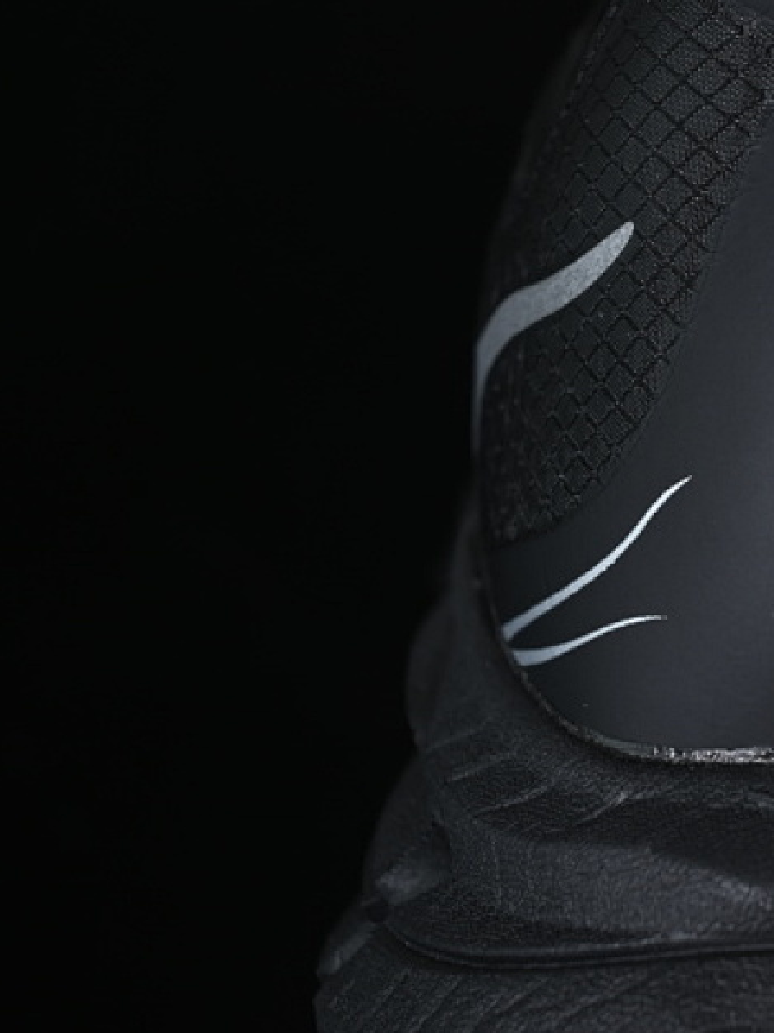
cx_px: 876
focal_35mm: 124
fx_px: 3697
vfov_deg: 15.9
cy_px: 485
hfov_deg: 11.8
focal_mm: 50
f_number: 6.3
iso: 160
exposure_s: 1/50
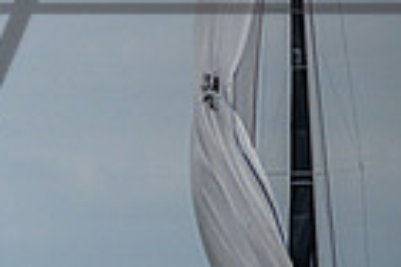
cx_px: -451
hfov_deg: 1.1
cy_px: 108
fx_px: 20539
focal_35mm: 1844
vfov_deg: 0.7
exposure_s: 1/8000
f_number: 5.6
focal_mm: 400
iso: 400
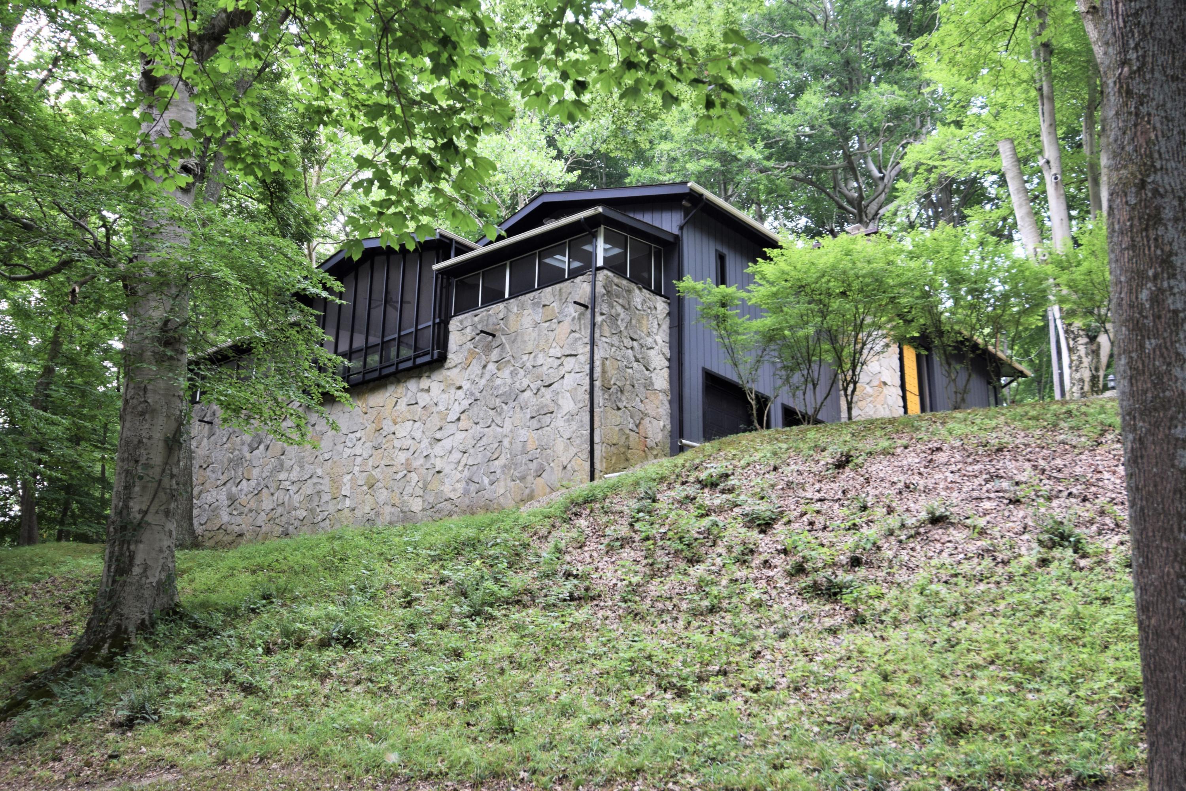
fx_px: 1186
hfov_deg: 53.1
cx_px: 593
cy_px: 396
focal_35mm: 36
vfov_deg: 36.9
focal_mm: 24
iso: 400
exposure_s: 1/100
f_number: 5
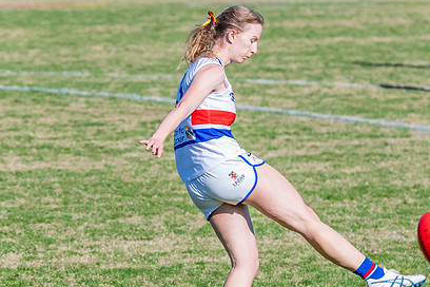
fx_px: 5470
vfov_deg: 3.0
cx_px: 284
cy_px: 201
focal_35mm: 458
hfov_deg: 4.5
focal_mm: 250
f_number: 9
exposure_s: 1/1600
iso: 800
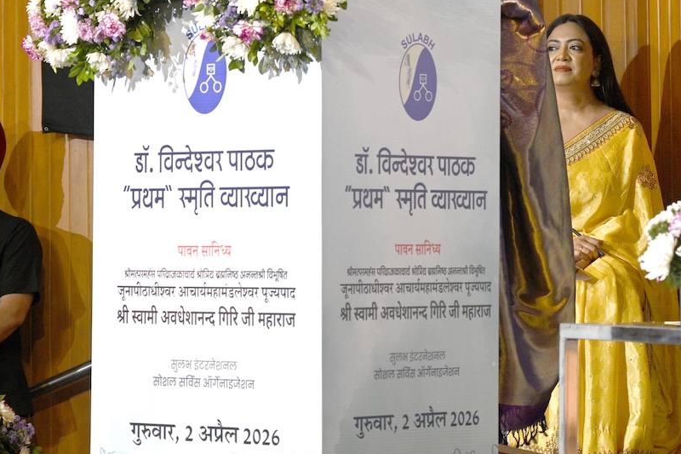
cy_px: 117
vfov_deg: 10.6
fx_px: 2440
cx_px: 379
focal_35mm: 129
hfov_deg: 15.9
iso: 800
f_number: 6.3
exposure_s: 1/125
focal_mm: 86
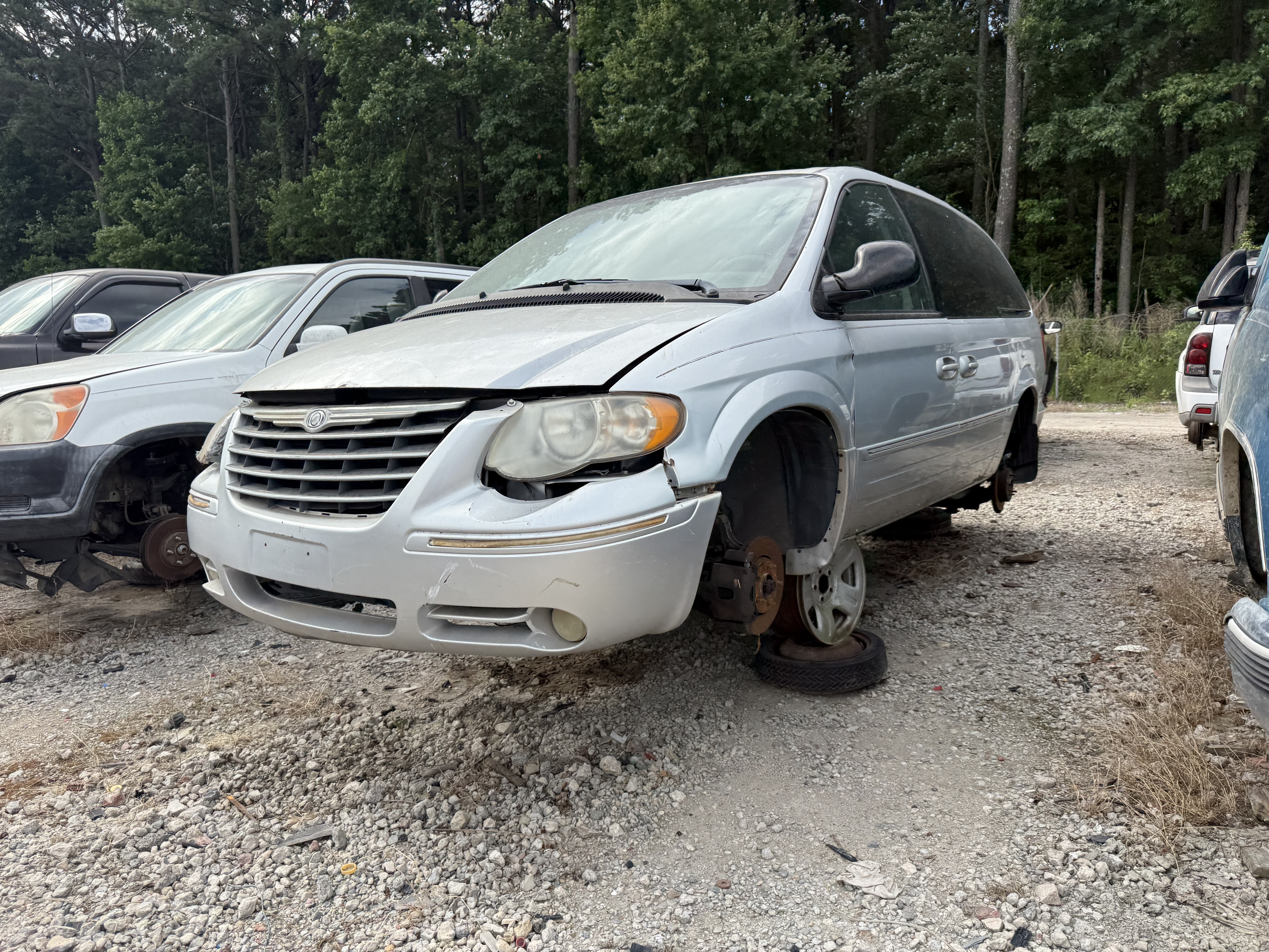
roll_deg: +0.6
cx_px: 634
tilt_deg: -7.6
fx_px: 880
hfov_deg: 71.6
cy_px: 476
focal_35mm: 24
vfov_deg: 56.8
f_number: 1.78
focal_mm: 6.76
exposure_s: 1/2000
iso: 80
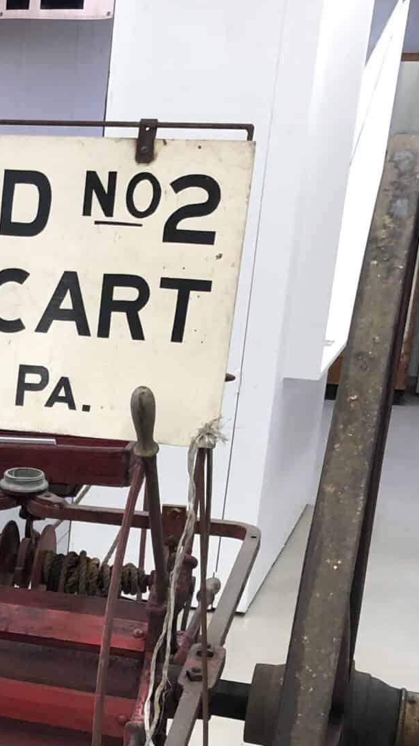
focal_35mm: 72
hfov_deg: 15.6
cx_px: -178
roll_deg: -1.0
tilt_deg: -20.1
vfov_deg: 28.3
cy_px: 669
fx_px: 1423
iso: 40
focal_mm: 3.99
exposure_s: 1/30
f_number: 1.8
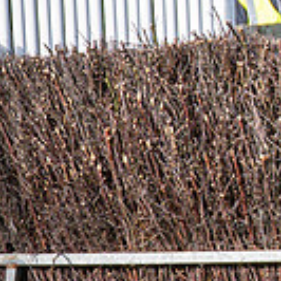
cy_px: 107
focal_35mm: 790
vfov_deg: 2.2
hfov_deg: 2.2
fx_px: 7255
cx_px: 783
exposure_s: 1/2500
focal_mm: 70
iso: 400
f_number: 4
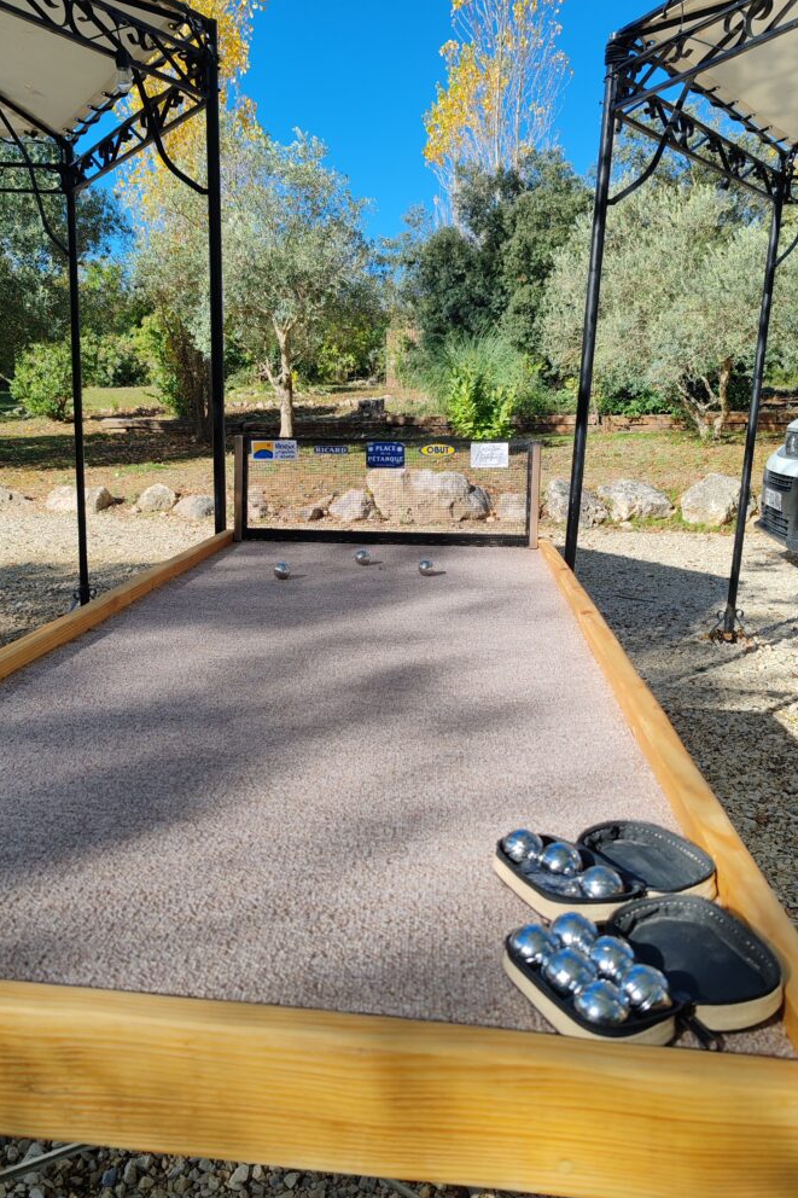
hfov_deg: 44.9
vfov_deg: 63.7
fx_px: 965
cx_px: 362
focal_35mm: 29
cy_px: 581
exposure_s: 1/510
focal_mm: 6.12
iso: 50
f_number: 1.9
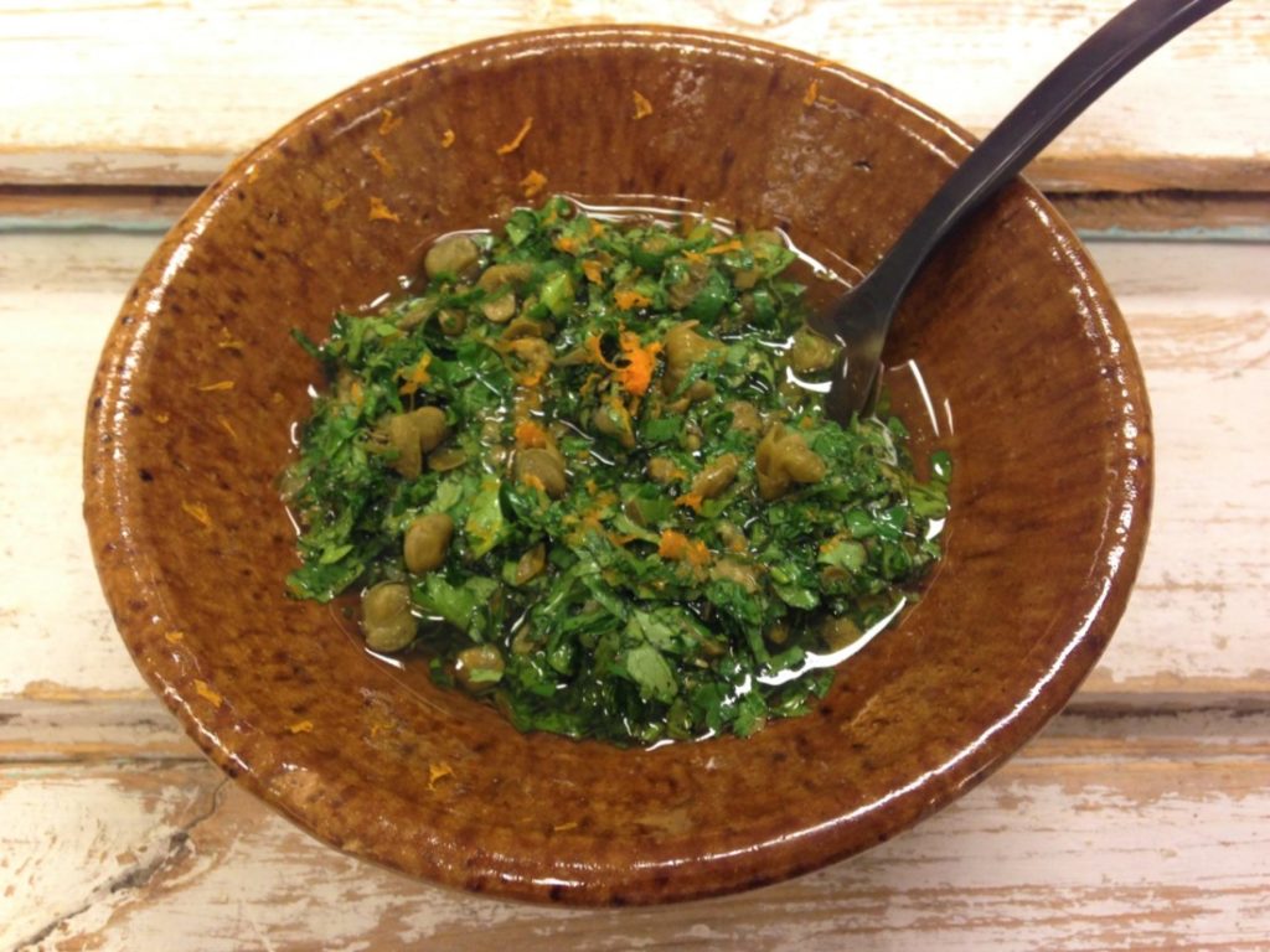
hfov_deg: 55.4
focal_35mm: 33
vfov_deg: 42.9
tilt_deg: -59.6
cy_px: 476
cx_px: 635
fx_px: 1211
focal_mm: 4.12
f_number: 2.4
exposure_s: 1/20
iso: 64
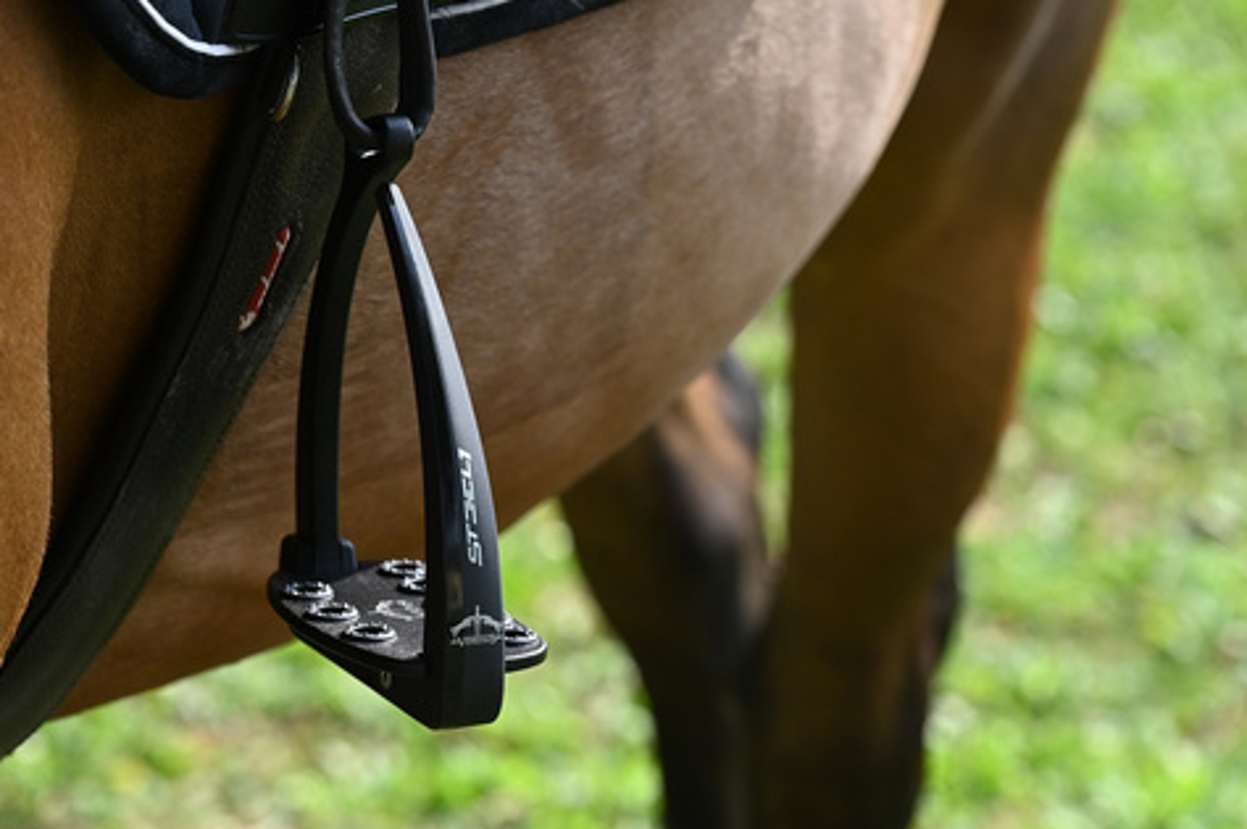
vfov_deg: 9.0
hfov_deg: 13.5
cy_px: 383
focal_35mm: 152
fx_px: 5260
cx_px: 571
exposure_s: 1/640
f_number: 5.6
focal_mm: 120
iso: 400
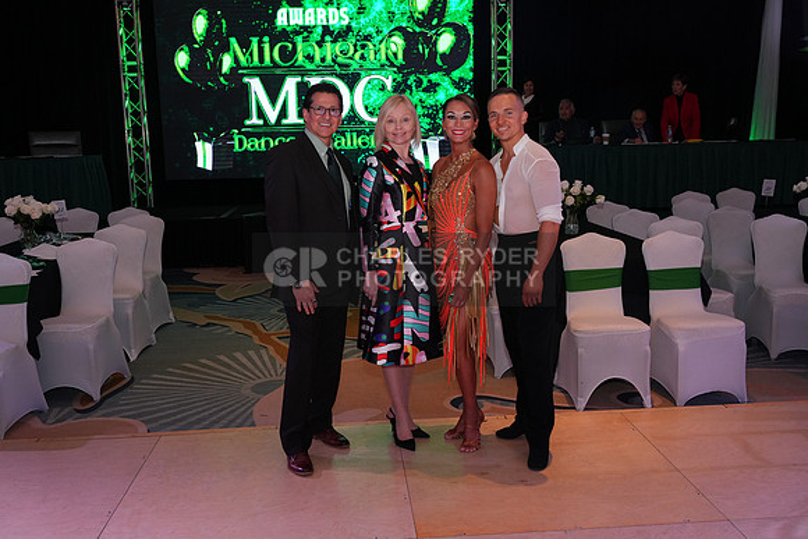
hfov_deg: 55.8
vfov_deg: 38.9
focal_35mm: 34
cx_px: 404
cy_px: 270
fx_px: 763
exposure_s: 1/250
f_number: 7.1
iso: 2000
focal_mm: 34
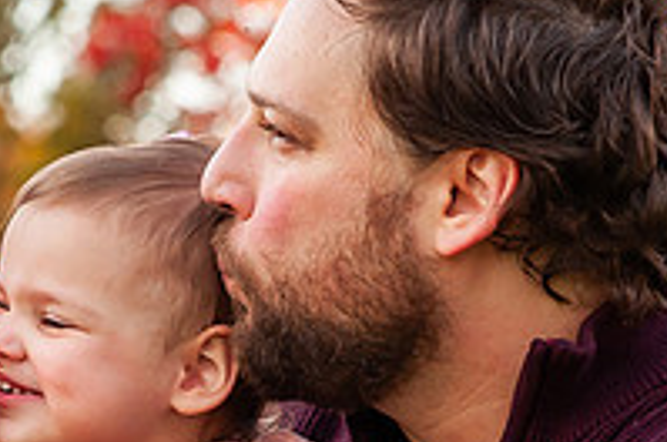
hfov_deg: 8.1
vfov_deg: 5.3
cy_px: 550
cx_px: 283
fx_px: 4735
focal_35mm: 256
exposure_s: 1/200
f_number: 4.5
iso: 640
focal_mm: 70
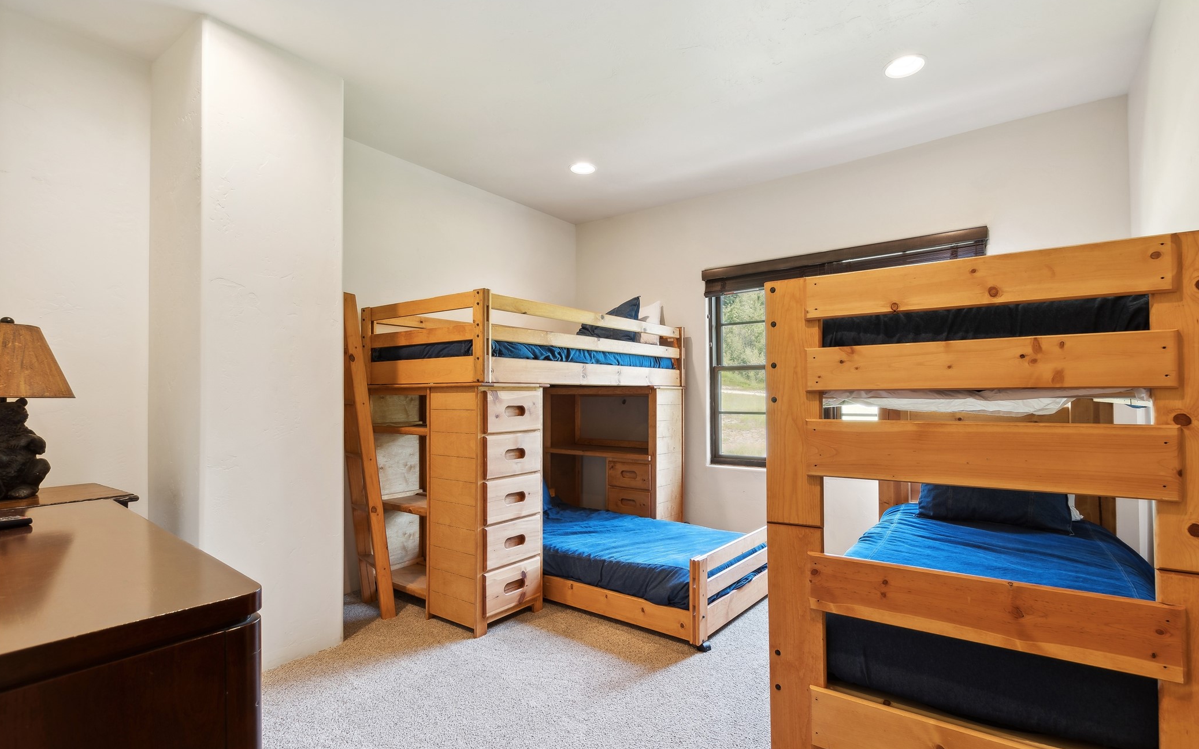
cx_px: 625
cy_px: 392
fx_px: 523
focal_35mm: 16
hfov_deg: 97.8
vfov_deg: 71.2
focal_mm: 10
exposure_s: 1/3.33
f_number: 6.3
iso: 100
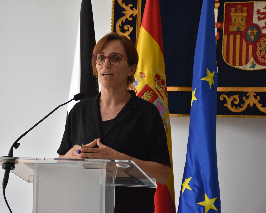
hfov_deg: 17.1
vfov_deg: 13.8
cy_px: 107
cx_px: 112
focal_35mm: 112
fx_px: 882
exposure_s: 1/125
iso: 400
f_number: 5.6
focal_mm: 66
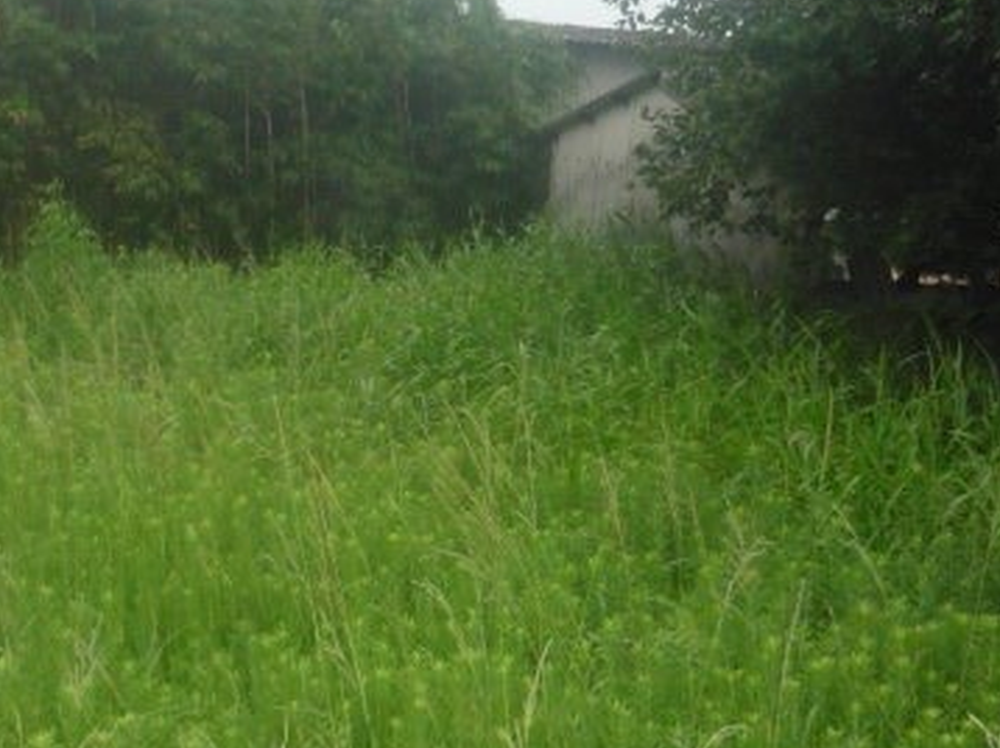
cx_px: 341
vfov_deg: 24.8
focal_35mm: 59
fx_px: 1703
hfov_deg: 32.5
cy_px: 357
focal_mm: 5.5
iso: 400
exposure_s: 1/640
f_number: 2.8
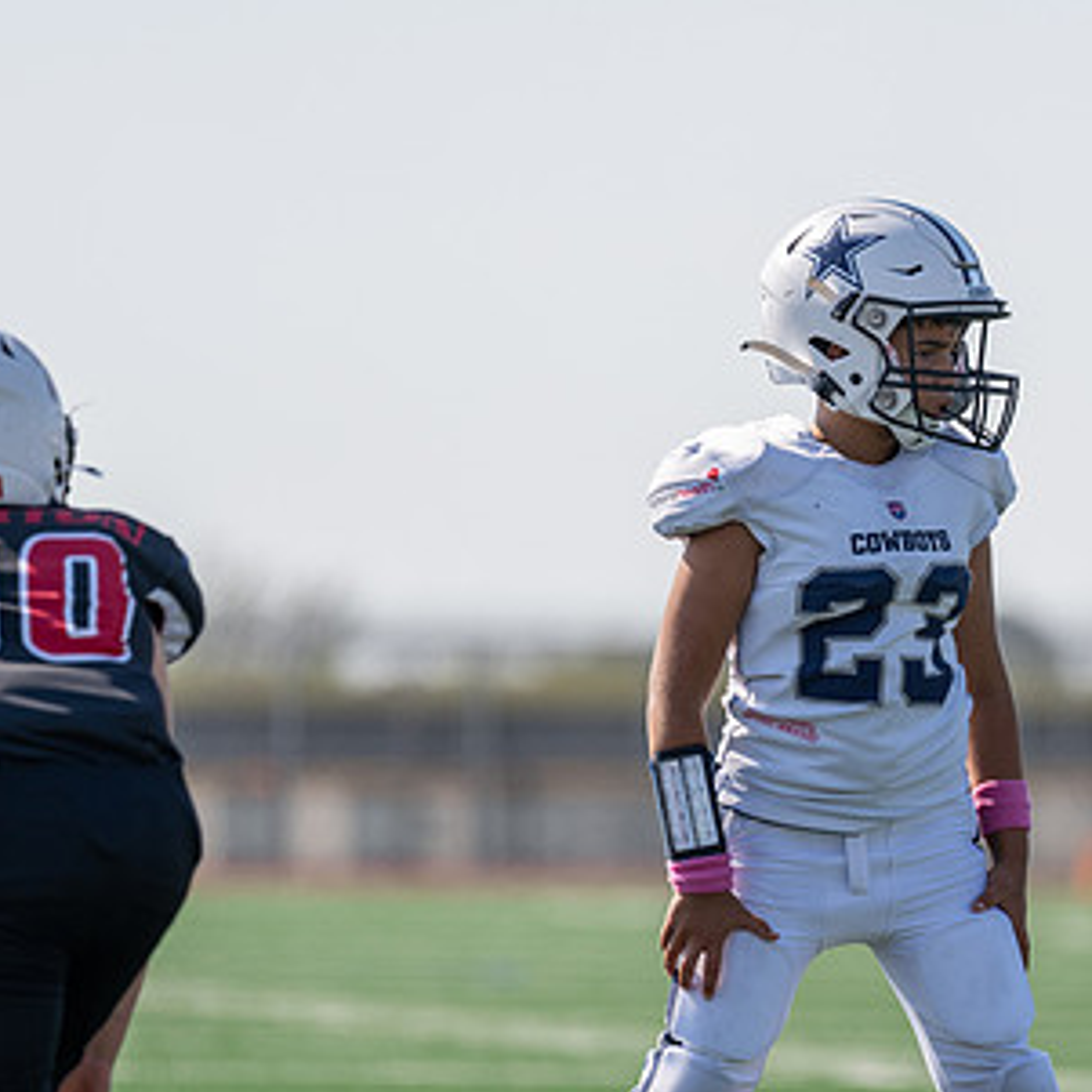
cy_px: 747
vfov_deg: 5.0
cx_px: 932
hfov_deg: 5.0
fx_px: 12527
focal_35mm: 351
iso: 100
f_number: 2.8
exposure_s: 1/2000
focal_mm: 200
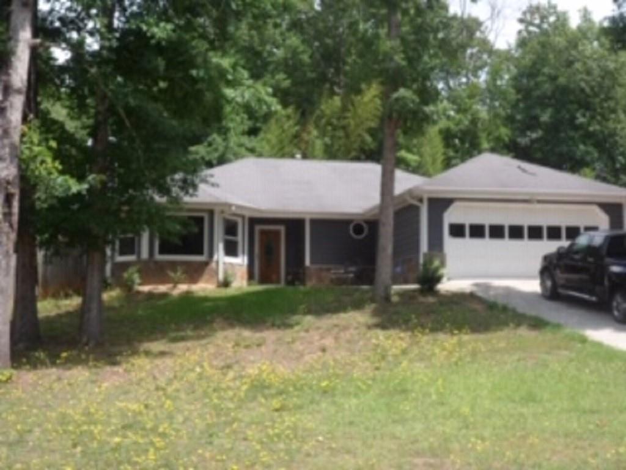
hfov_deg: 38.2
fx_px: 904
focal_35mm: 50
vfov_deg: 29.1
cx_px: 313
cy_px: 235
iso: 80
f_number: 4.7
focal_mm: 9.3
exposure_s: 1/250
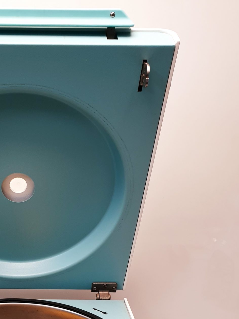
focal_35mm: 53
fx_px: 488
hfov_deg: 26.5
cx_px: 20
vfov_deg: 33.8
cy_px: 300
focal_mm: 4.3
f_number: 2.4
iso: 64
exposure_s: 1/50
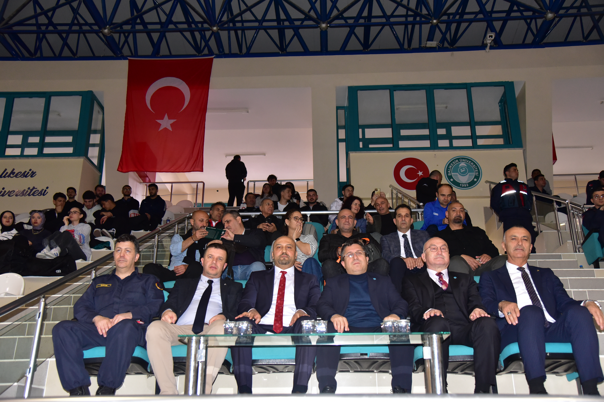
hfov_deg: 50.7
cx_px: 302
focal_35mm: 38
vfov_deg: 35.1
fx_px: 638
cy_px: 201
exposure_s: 1/200
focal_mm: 38
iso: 2500
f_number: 4
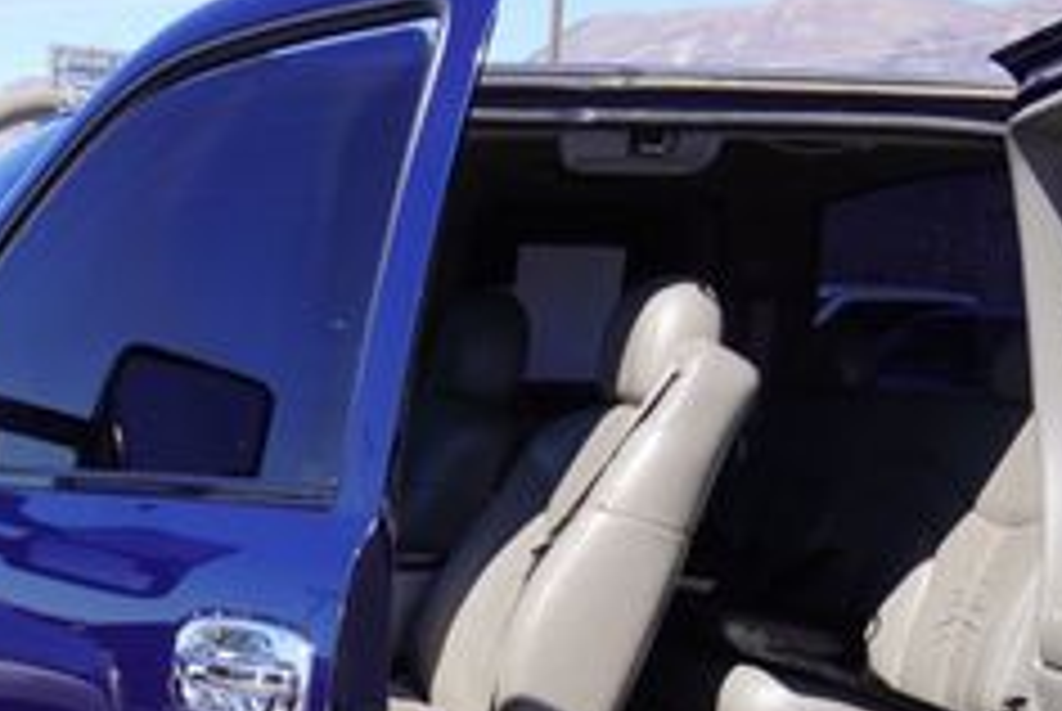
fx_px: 2521
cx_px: 14
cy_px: 792
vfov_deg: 15.6
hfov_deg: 22.9
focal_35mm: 85
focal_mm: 21
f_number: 6.3
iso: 100
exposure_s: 1/160
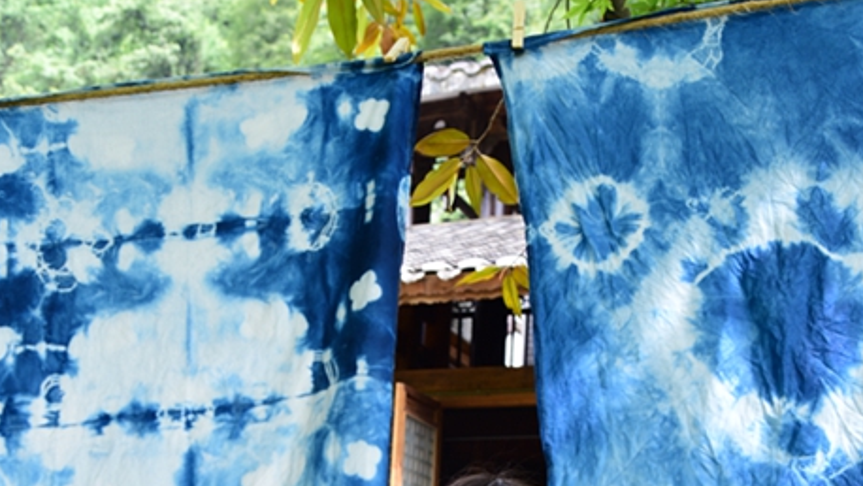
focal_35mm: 64
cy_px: 445
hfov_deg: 32.8
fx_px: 1465
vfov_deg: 18.5
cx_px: 431
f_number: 5.6
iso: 640
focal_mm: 40
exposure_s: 1/160
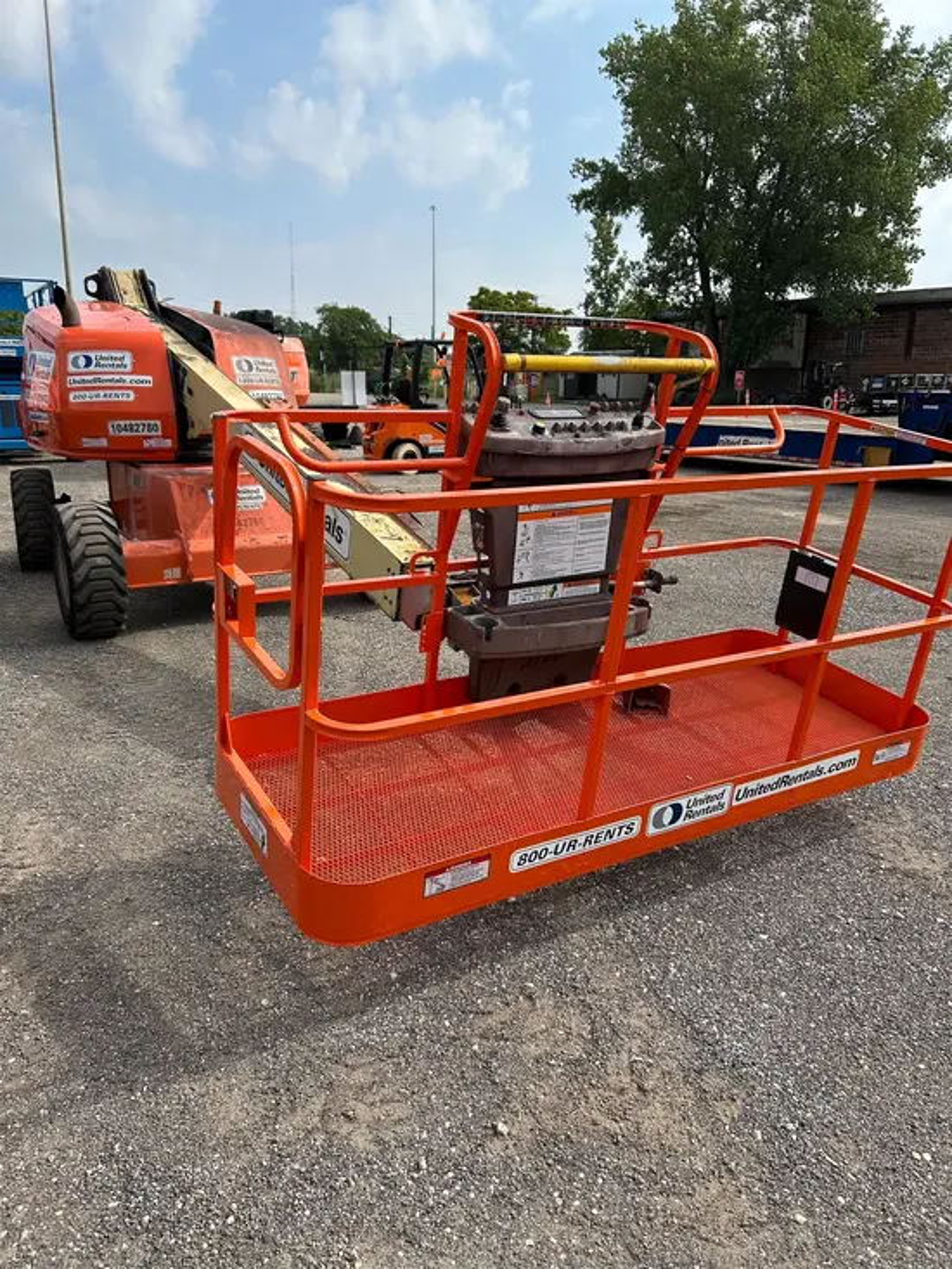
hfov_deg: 53.1
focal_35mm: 26
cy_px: 634
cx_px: 476
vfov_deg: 67.3
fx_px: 953
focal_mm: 5.7
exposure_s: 1/3077
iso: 50
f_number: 1.5
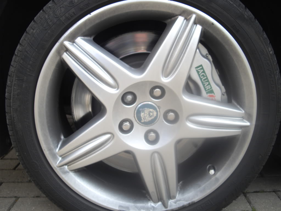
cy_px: 106
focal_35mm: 38
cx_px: 140
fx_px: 308
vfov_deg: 37.7
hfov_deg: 49.0
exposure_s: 1/160
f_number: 2.8
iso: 100
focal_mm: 7.9
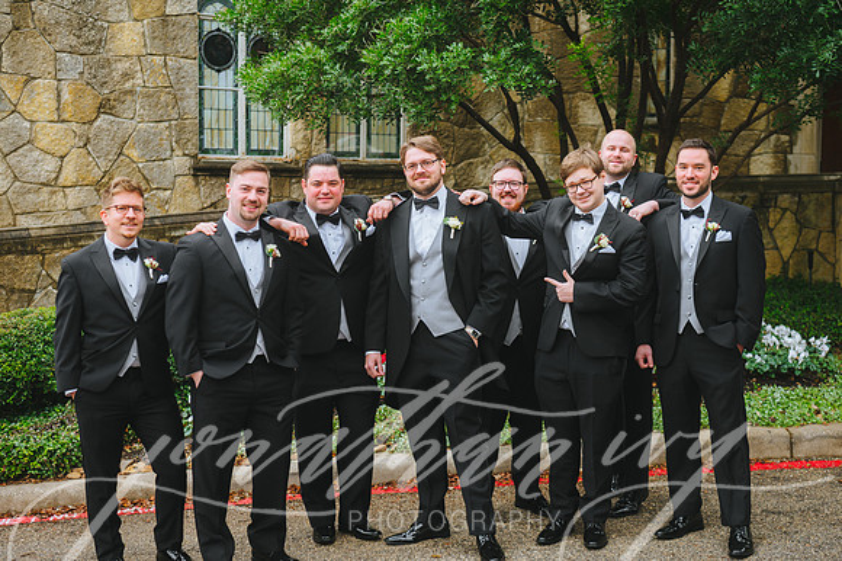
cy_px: 273
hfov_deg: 38.7
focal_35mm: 51
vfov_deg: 26.3
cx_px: 432
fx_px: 1200
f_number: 3.5
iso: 250
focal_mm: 50
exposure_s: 1/320
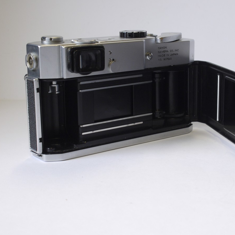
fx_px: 545
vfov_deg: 24.3
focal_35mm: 71
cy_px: 117
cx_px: 154
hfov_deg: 24.2
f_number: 8
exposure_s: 1/40
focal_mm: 30
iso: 320
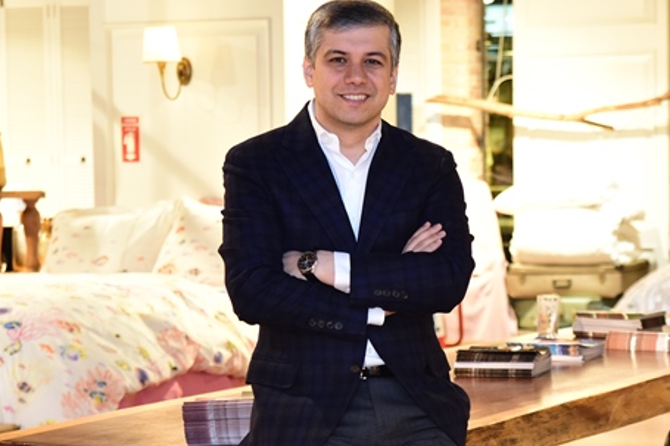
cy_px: 236
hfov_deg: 15.5
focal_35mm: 132
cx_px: 409
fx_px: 2456
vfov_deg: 10.4
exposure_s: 1/80
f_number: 4
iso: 1600
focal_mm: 75
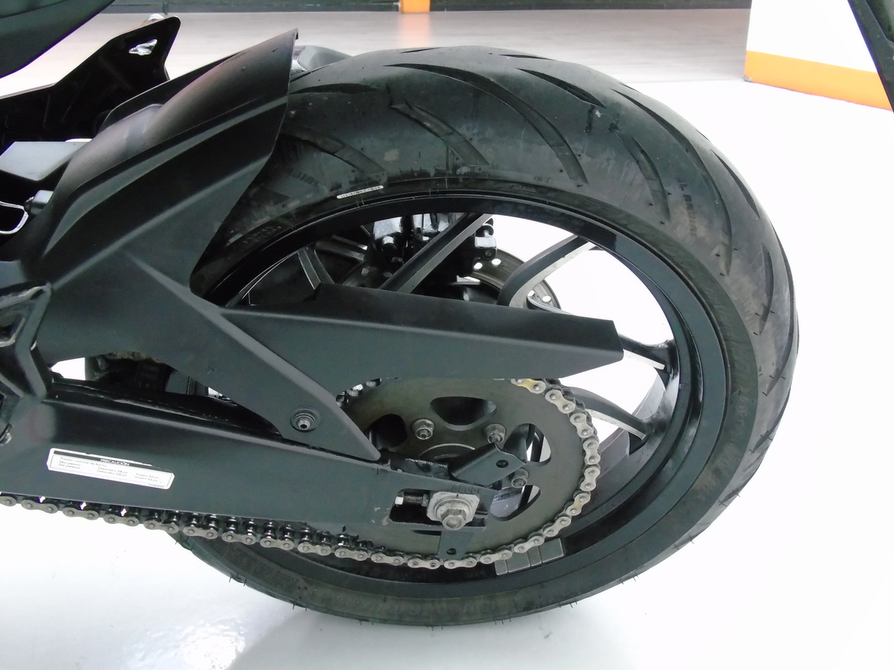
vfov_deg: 41.8
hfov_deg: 54.0
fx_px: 878
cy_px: 335
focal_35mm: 34
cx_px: 447
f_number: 3.8
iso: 800
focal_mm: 6.1
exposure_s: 1/30
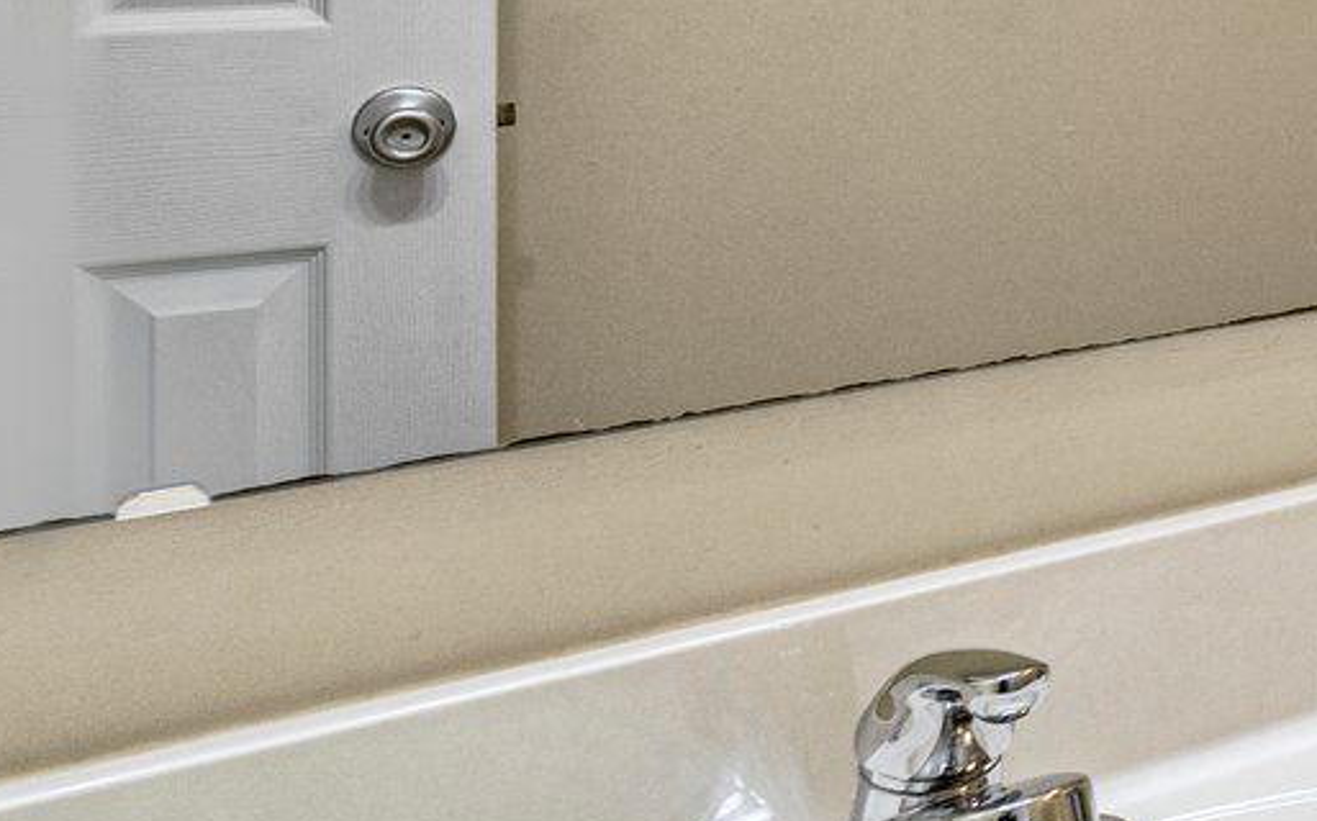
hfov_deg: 24.3
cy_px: 22
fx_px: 2045
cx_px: 2144
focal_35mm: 57
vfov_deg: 22.0
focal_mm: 14
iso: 200
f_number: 8
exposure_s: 1/4
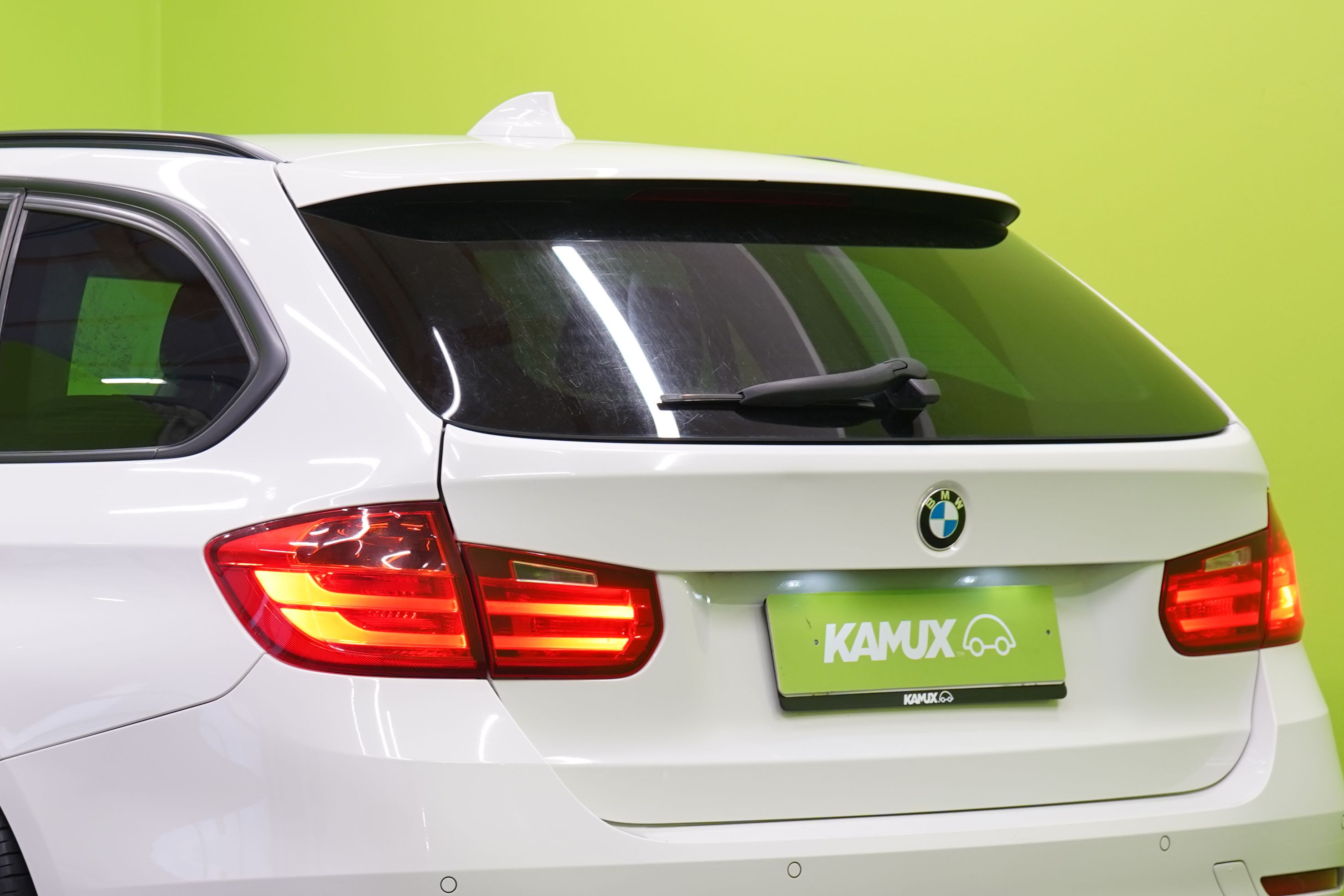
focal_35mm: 116
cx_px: 216
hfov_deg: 17.5
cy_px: 534
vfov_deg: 11.8
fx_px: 4331
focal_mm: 57
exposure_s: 1/30
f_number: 5
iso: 400
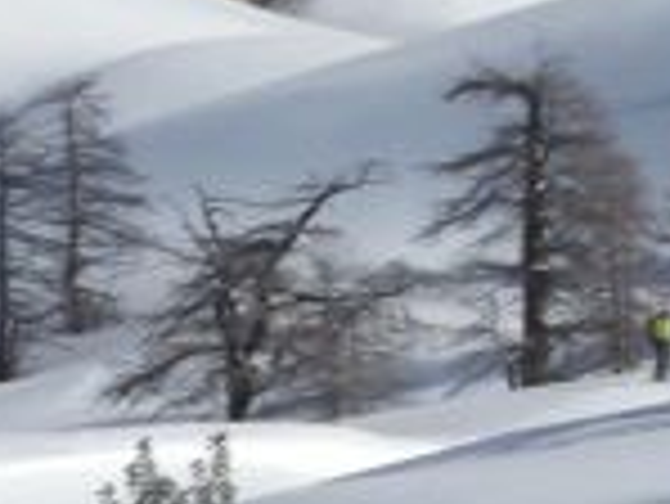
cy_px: 878
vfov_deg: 3.3
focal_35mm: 455
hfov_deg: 4.3
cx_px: -27
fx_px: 8814
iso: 64
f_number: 7.4
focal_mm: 18.3
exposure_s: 1/415
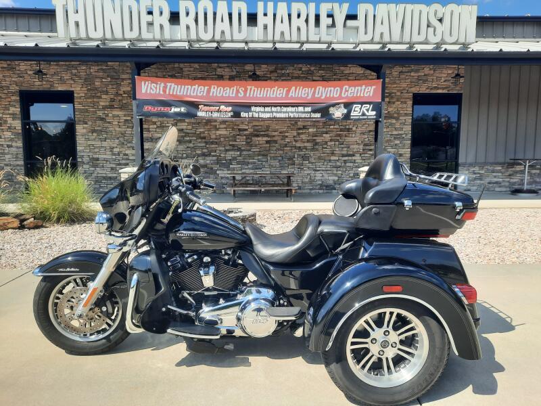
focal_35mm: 25
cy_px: 203
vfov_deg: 54.9
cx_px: 270
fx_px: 391
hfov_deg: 69.4
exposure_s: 1/564
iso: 32
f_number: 2
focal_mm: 4.6
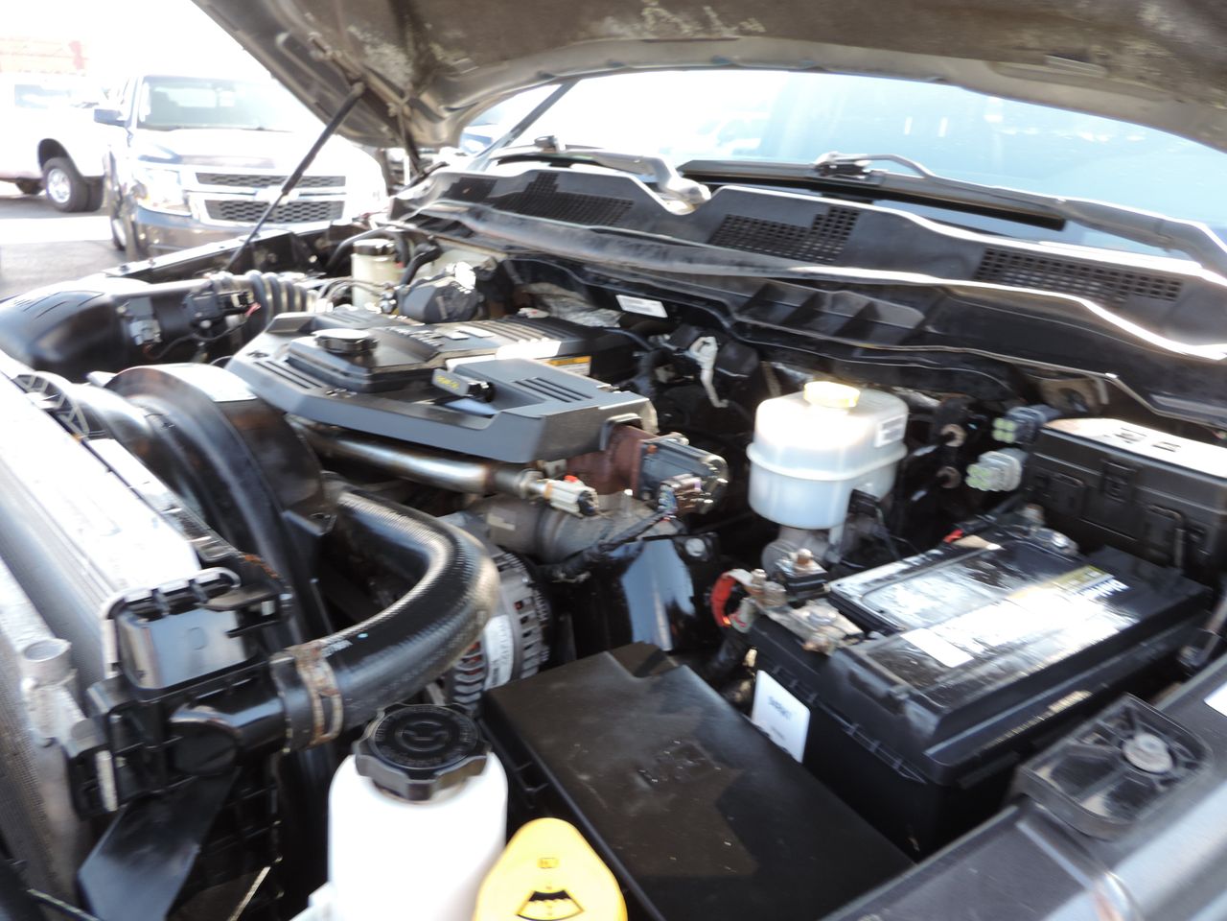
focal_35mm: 24
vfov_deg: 56.8
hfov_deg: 71.6
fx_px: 851
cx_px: 614
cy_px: 460
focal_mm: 4.3
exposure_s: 1/40
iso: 80
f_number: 3
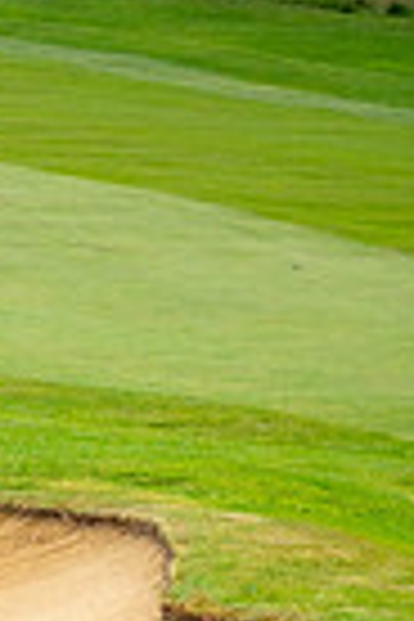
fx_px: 6744
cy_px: 986
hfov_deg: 3.5
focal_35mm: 391
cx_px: -40
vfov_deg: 5.2
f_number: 4
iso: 400
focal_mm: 120
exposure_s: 1/320
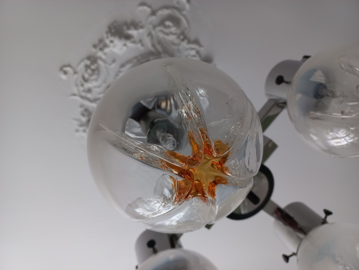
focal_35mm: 25
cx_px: 180
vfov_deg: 54.9
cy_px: 135
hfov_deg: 69.4
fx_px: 259
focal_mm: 4.6
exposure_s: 1/50
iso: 200
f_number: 1.8
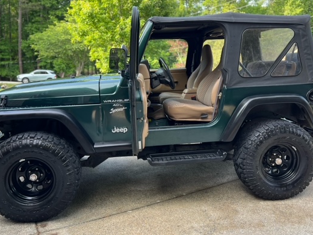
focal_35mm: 32
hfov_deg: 56.8
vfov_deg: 44.1
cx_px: 156
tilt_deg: -8.5
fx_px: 289
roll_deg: -2.2
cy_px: 101
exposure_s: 1/157
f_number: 1.5
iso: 40
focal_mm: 5.7
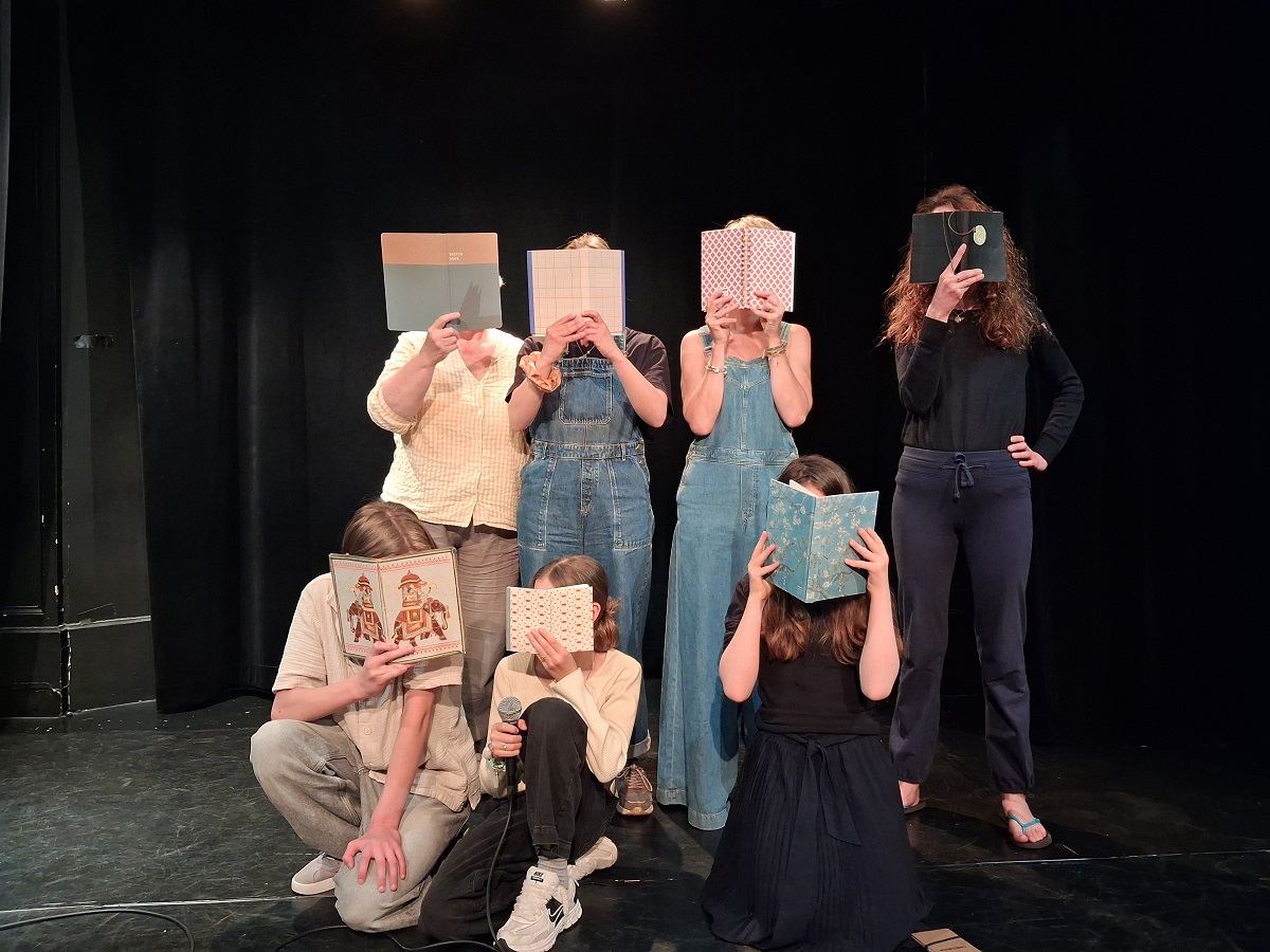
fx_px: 991
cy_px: 476
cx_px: 635
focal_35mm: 27
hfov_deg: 65.3
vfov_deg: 51.4
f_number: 1.8
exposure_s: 1/33
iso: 500
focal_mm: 4
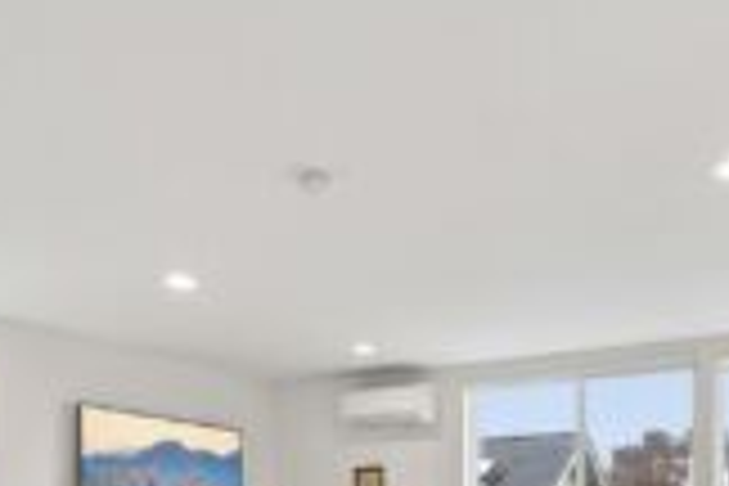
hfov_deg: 51.1
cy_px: 547
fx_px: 749
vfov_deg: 31.5
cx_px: 477
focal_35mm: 37
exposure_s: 1/15
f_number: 9
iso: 250
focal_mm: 10
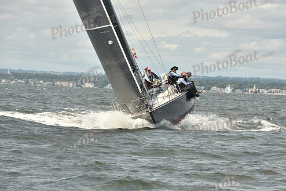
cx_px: 163
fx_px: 1866
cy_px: 100
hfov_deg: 8.8
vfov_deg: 5.8
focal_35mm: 235
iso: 250
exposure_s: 1/800
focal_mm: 200
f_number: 9
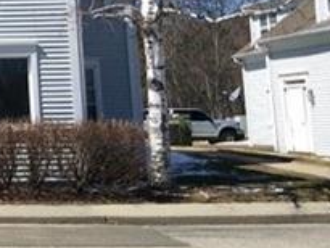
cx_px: -155
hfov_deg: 17.7
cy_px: -45
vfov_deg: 14.4
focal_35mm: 100
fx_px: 954
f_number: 2.4
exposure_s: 1/1972
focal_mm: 3.3
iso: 32
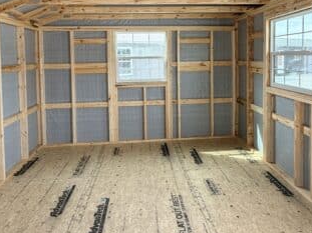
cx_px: 170
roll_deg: +0.6
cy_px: 67
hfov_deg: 65.2
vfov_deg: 49.8
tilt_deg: -2.4
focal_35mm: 27
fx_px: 243
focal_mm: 2.22
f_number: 2.2
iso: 100
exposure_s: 1/121
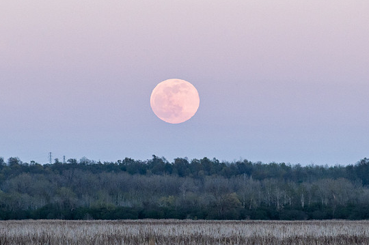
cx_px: 165
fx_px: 5161
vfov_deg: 2.7
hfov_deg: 4.1
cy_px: 97
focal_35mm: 504
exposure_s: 1/2000
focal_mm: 200
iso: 1250
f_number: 3.5
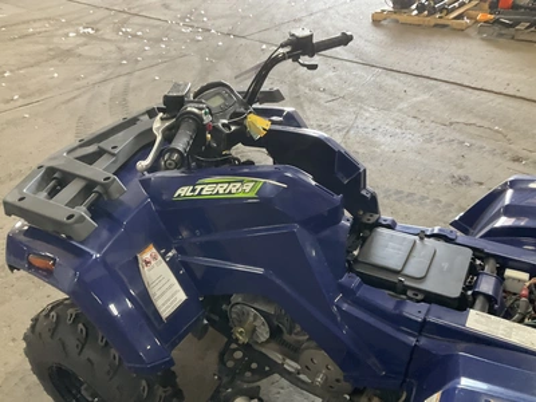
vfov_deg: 48.2
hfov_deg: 61.7
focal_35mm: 29
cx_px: 268
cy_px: 201
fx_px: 449
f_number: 1.8
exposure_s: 1/60
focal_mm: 3
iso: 200
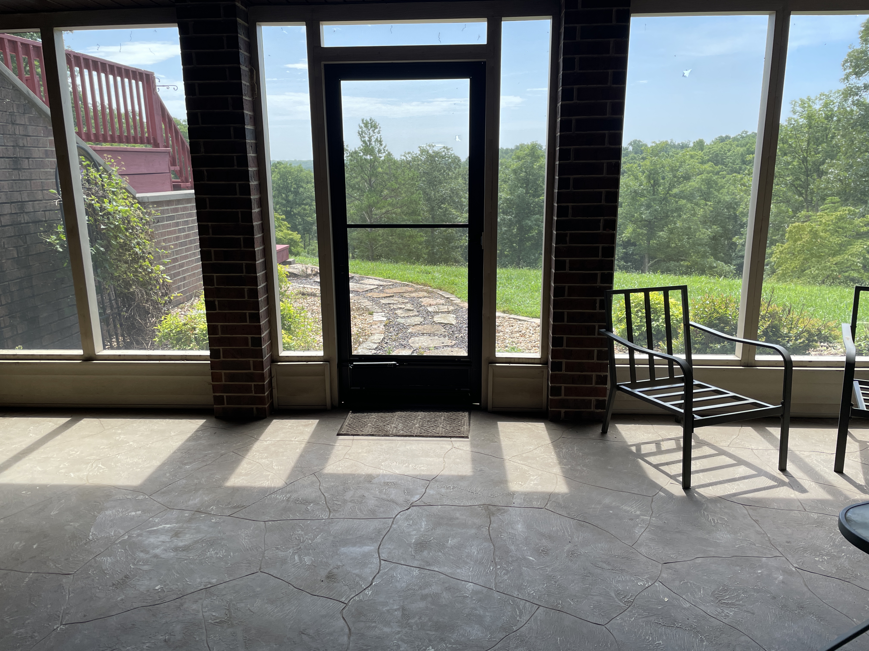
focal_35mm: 26
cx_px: 434
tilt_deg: -11.4
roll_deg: +0.7
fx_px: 653
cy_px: 326
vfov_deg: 53.1
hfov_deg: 67.3
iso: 32
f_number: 1.6
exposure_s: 1/477
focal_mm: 4.2
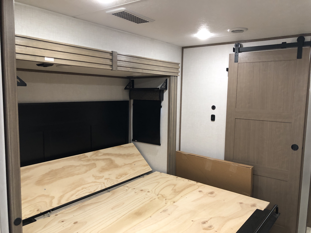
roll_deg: -0.9
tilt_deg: -8.2
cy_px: 116
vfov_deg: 49.7
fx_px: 252
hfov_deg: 63.4
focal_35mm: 28
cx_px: 156
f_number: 1.8
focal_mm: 3.99
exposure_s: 1/15
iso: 64
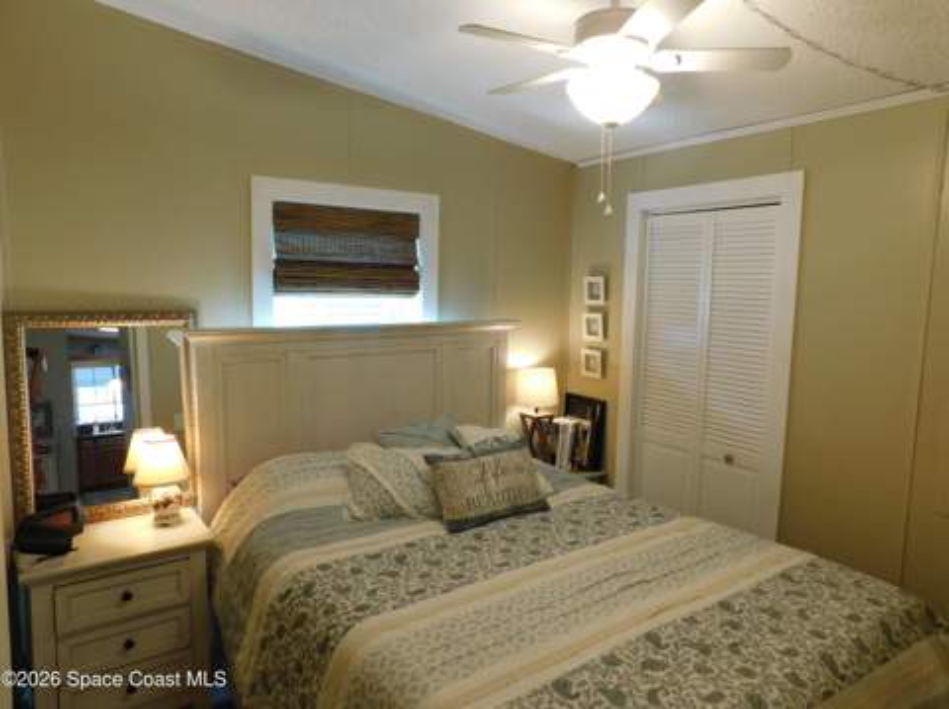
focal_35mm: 23
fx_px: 630
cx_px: 474
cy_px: 354
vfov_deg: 58.8
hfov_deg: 74.0
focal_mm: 4
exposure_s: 1/30
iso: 200
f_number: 3
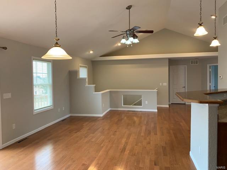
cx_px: 114
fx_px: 170
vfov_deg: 53.1
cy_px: 85
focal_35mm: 26
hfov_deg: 67.3
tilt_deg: -3.0
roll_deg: +1.0
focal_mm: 4.25
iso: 100
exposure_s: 1/60
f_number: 1.8
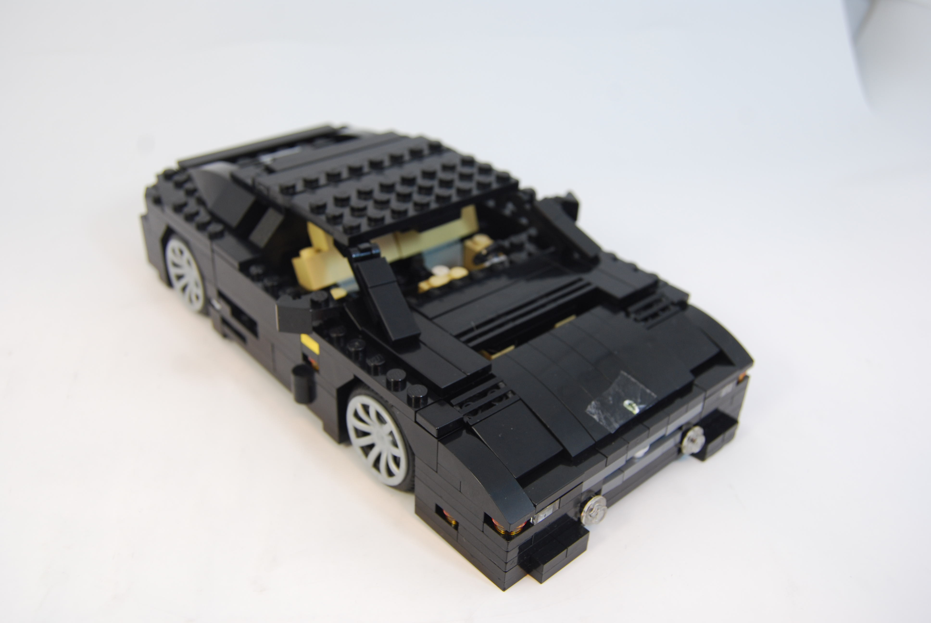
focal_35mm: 34
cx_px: 466
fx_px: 893
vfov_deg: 38.5
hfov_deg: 55.0
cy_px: 312
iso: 200
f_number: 5.6
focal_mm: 23
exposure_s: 1/60
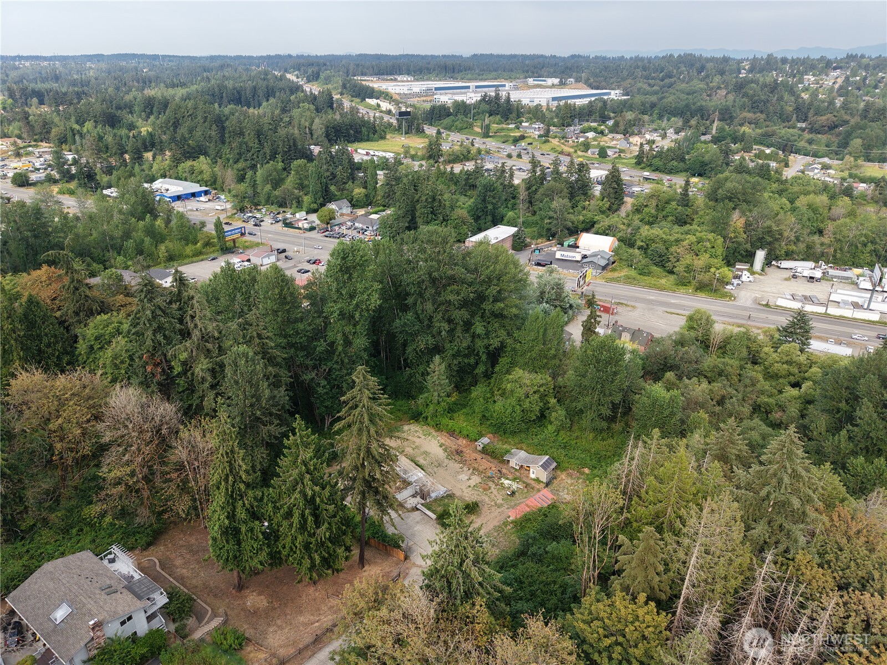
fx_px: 615
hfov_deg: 71.6
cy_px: 332
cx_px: 444
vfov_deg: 56.8
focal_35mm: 24
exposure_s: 1/1000
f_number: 1.8
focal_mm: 8.67
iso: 100
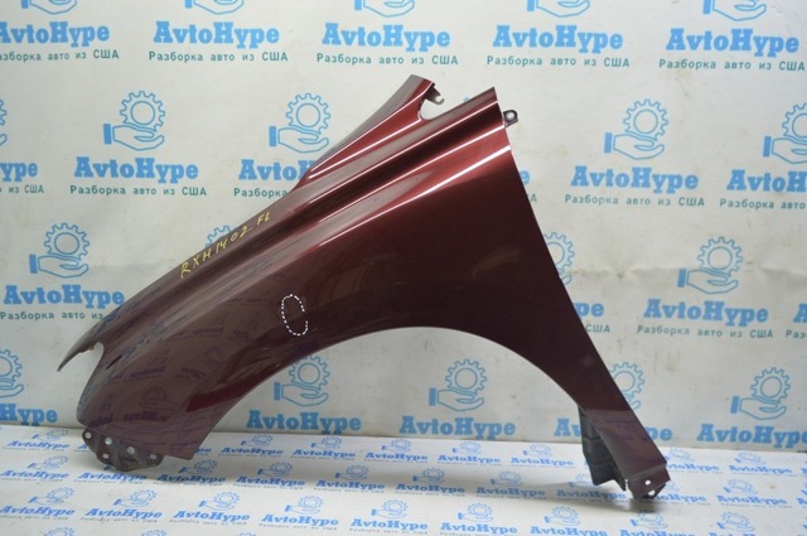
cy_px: 268
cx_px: 404
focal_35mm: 27
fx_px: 604
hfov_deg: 67.4
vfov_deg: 47.8
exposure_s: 1/40
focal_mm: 18
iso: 400
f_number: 3.5
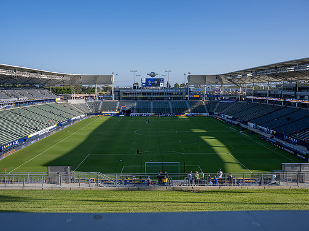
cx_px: 154
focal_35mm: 28
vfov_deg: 49.7
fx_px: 250
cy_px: 115
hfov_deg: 63.5
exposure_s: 1/400
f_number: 7.1
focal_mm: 24
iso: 220
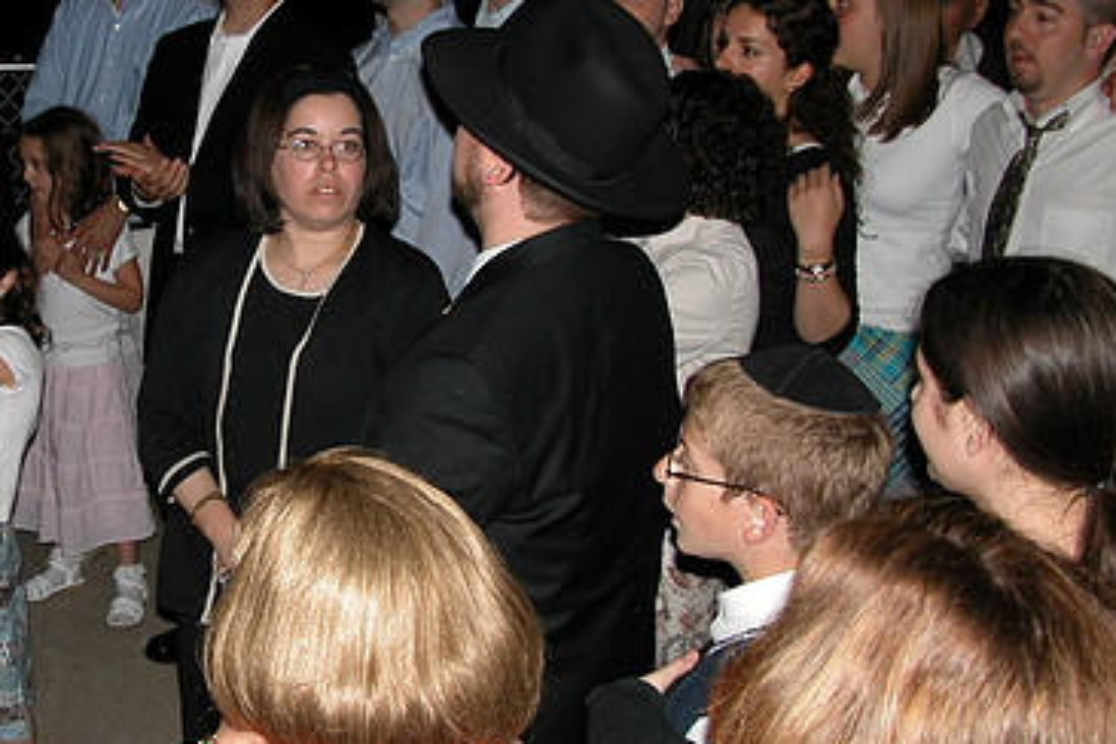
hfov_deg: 34.7
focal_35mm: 56
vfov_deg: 24.2
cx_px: 250
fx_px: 1736
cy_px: 322
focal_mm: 8.9
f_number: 2.8
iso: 100
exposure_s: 1/60
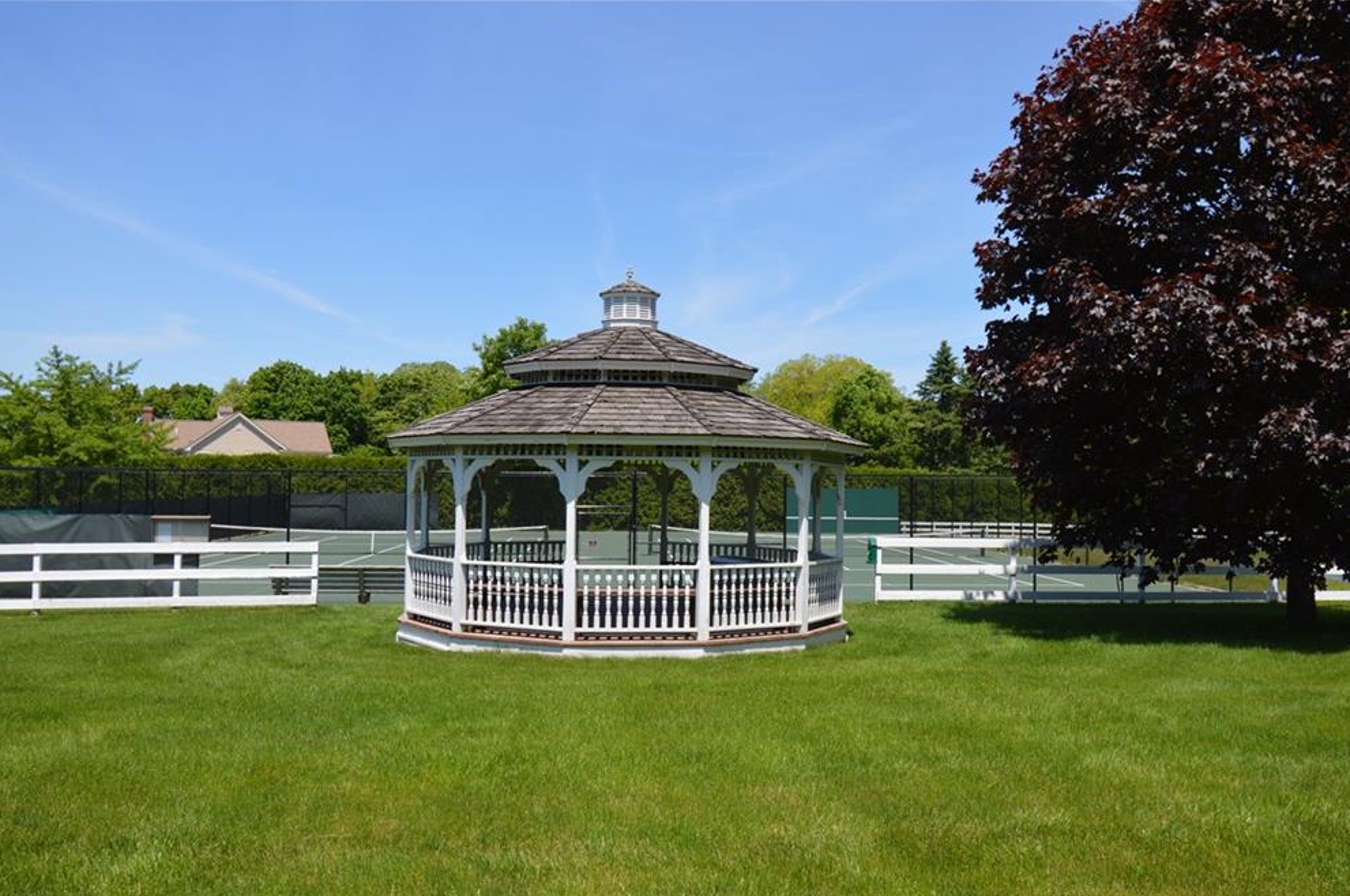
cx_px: 669
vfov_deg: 42.2
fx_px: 1161
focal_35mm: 31
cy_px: 462
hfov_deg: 60.3
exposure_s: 1/250
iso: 100
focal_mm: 20
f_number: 8
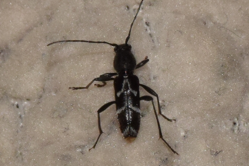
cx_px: 124
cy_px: 83
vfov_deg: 6.5
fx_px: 1452
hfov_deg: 9.8
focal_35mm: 210
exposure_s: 1/200
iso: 1000
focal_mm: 140
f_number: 14
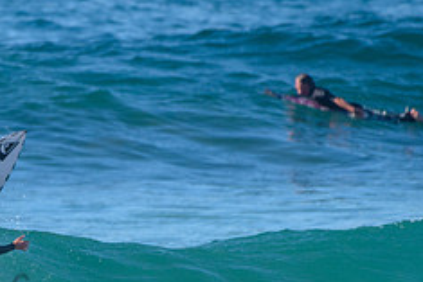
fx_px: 17788
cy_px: 233
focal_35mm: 1513
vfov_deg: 0.9
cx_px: -25
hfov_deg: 1.4
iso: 200
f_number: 5.6
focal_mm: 500
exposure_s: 1/2000
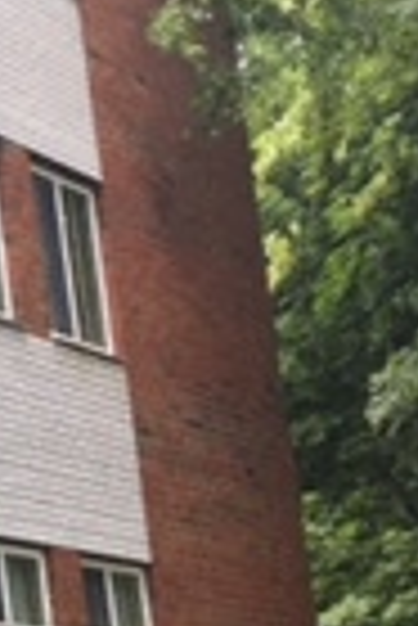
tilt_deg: +11.7
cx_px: -832
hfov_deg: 8.4
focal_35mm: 139
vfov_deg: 14.7
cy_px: 414
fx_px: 2415
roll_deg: +1.9
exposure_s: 1/120
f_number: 2.2
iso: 32
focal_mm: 4.15
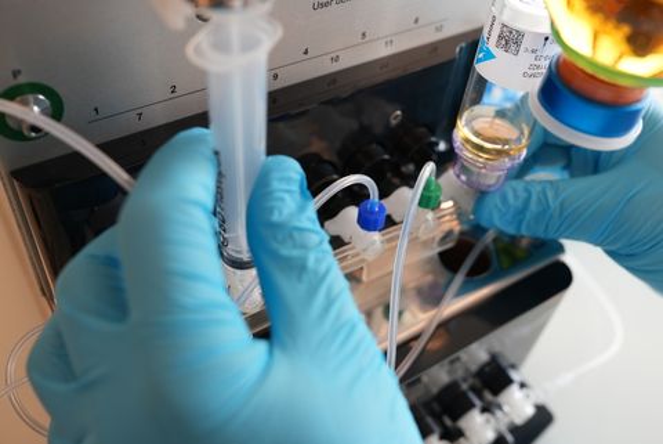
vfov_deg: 36.9
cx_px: 332
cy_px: 222
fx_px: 664
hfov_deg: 53.1
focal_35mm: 36
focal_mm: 36
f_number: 5
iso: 400
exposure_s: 1/100
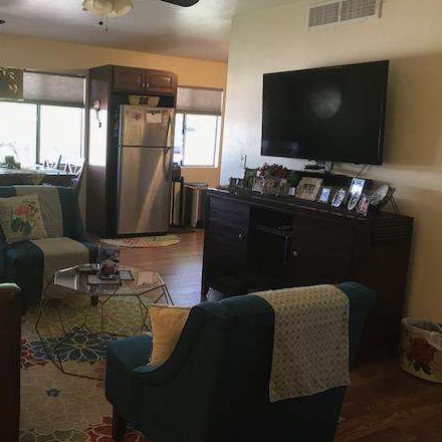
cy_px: 211
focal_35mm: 36
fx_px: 520
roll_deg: -1.1
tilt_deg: -8.0
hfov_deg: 45.4
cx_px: 150
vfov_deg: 46.0
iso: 40
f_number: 1.8
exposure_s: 1/15
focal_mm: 3.99
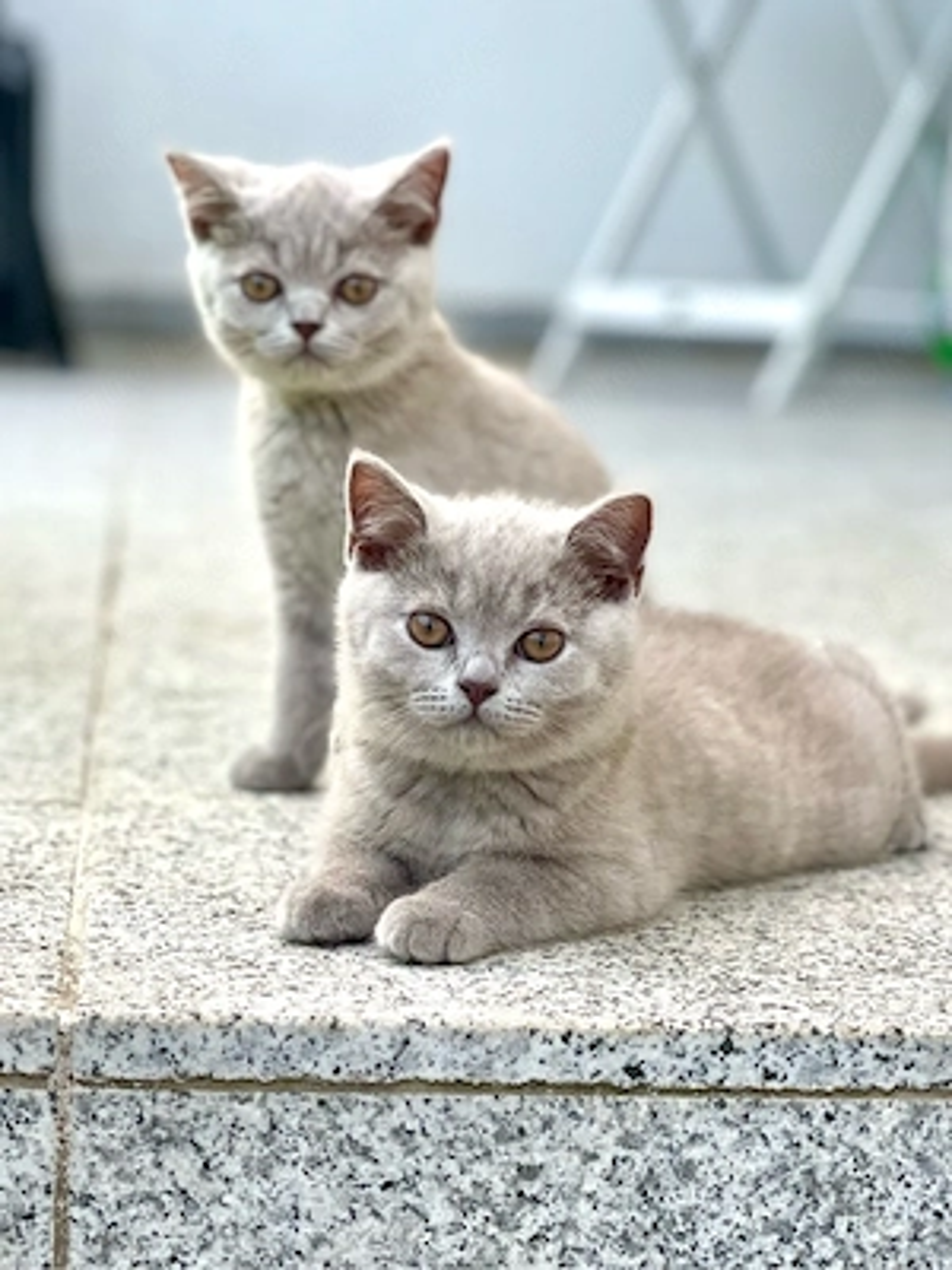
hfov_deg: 22.9
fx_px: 2347
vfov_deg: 30.3
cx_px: 476
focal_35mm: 64
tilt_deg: -10.9
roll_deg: -3.1
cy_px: 635
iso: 40
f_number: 2.2
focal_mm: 7.5
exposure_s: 1/121
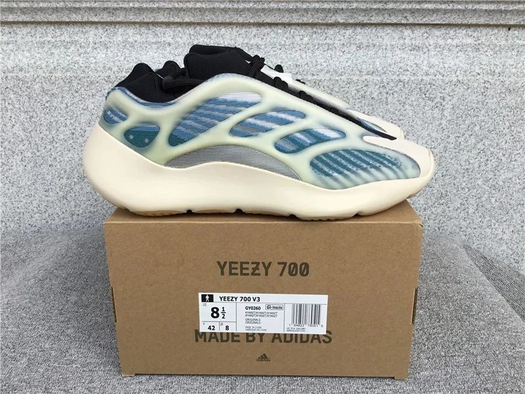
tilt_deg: -18.9
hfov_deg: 58.4
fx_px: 470
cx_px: 262
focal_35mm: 31
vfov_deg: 45.4
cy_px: 197
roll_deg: -0.3
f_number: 2.4
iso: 25
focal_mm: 3.3
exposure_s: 1/558
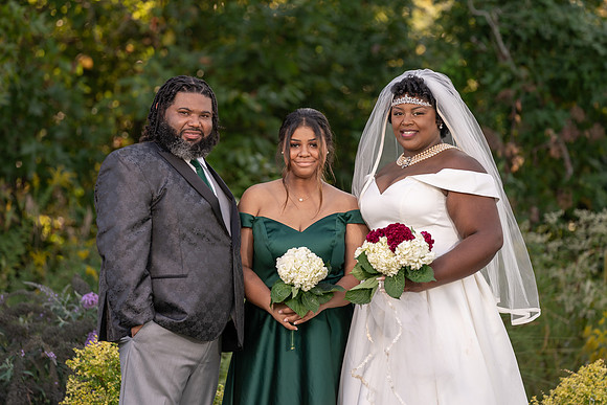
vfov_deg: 6.8
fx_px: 3390
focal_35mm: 201
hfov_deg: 10.2
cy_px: 202
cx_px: 300
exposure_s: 1/200
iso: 100
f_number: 4
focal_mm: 197
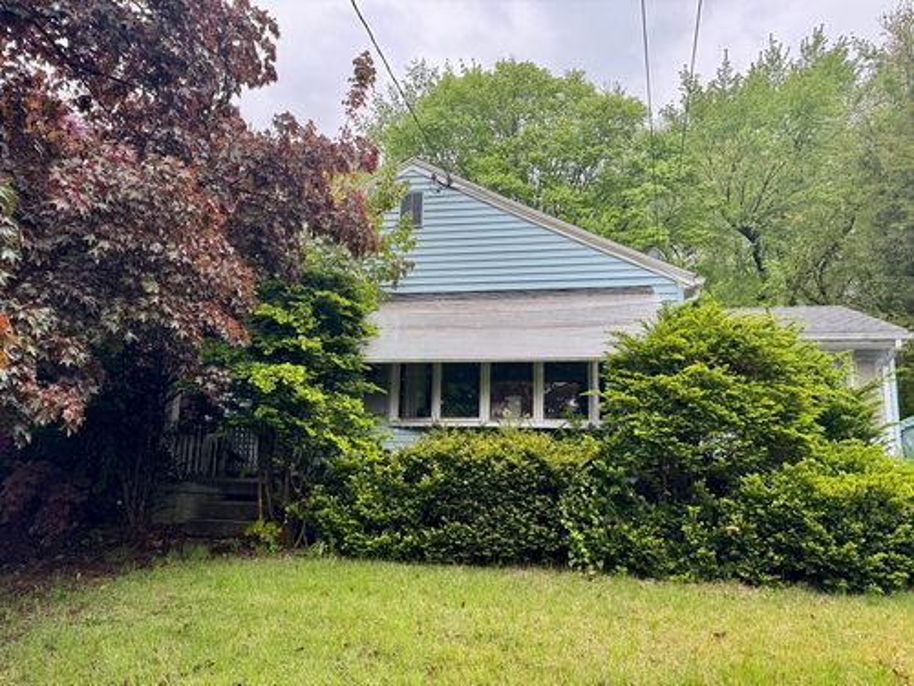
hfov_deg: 71.6
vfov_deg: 56.8
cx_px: 457
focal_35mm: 24
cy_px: 343
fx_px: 634
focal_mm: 6.76
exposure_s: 1/549
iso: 80
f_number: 1.78
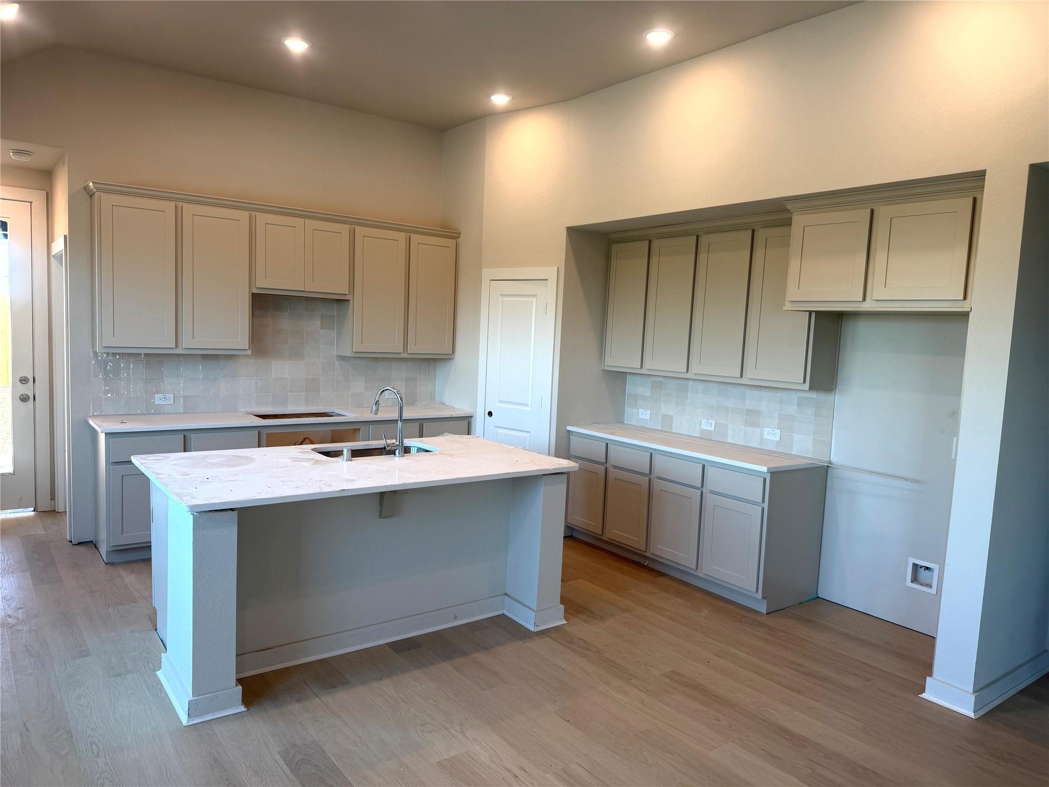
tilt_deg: -6.4
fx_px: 727
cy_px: 394
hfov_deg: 71.6
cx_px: 524
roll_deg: -2.4
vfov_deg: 56.8
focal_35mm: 24
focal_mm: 6.76
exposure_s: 1/167
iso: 80
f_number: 1.78
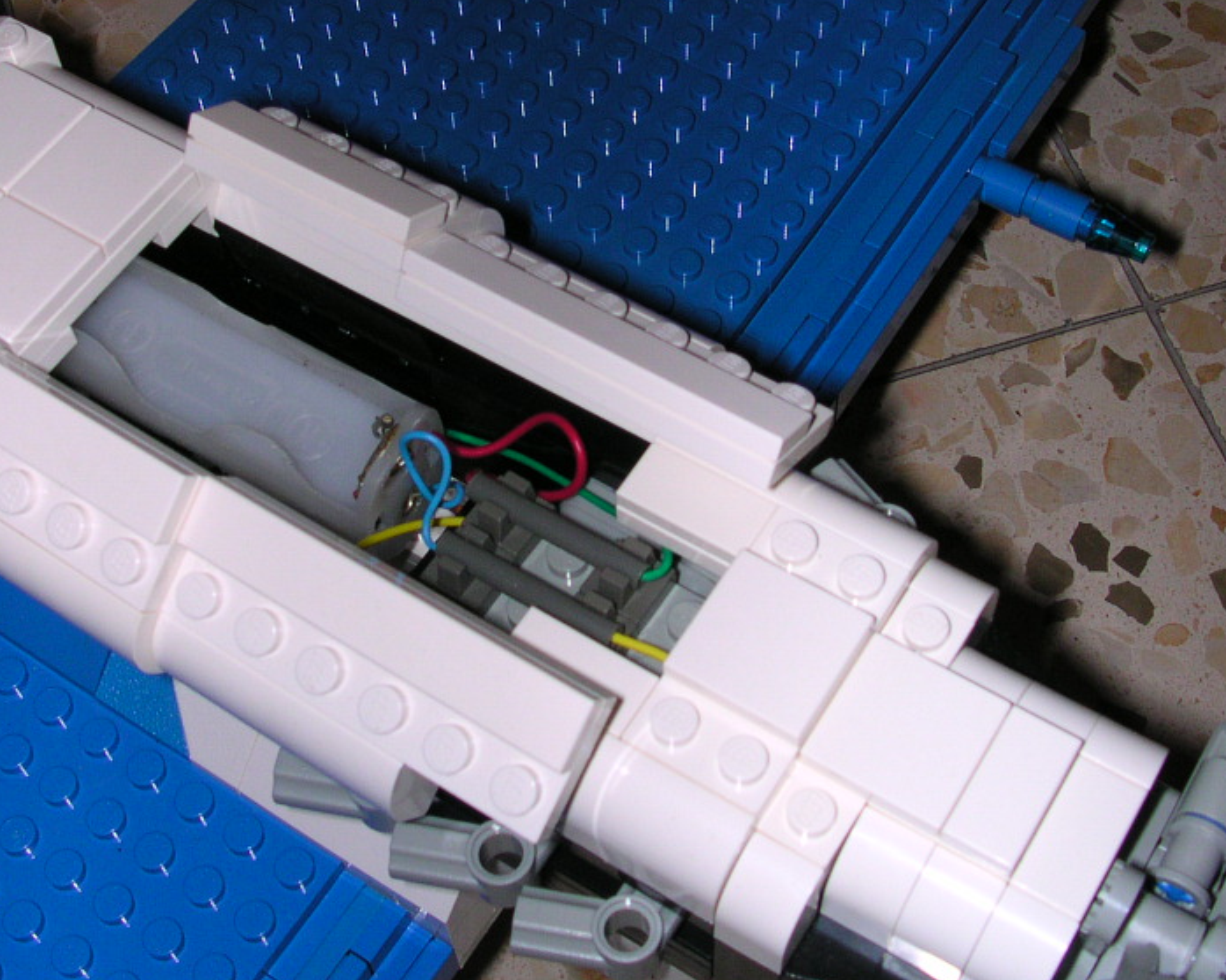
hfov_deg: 35.4
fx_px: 1923
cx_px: 578
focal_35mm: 53
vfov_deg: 28.5
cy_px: 397
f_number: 4.5
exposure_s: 1/60
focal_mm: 5.6
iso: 100
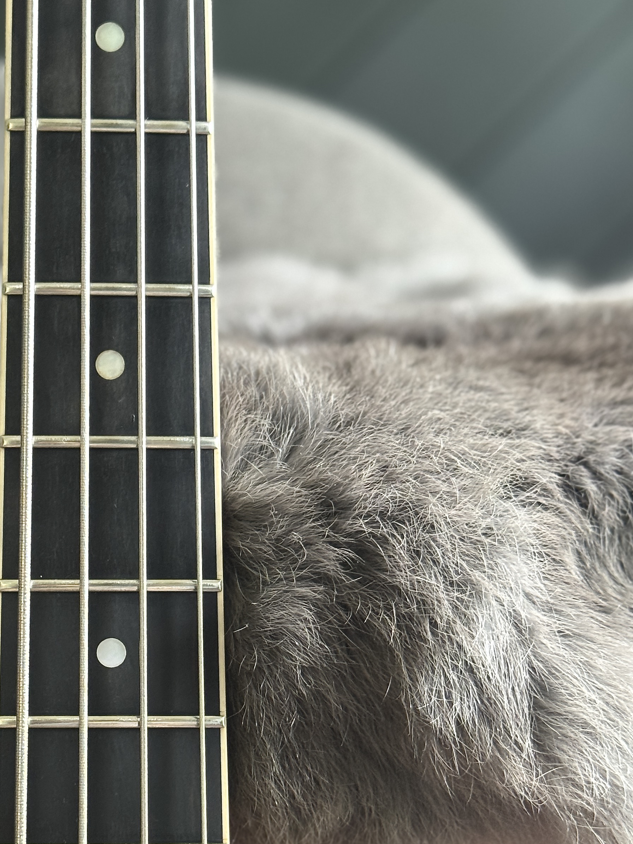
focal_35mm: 81
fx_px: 1975
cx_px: 138
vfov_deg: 23.8
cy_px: 645
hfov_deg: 18.1
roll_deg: -0.7
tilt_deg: -13.1
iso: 250
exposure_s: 1/60
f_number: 1.78
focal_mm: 6.76
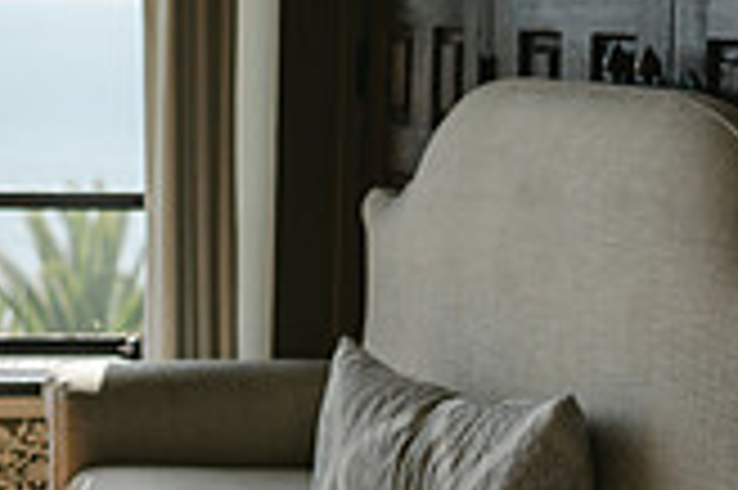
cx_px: -536
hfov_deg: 14.7
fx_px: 2539
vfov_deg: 11.0
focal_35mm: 124
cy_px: 74
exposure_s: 1/2000
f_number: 2
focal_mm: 35
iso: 100
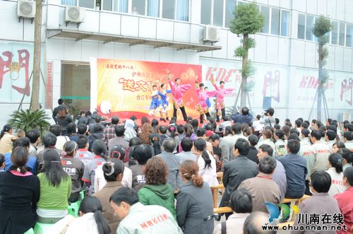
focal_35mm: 42
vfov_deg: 31.7
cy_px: 117
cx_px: 176
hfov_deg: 46.5
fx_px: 411
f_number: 4
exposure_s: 1/60
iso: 200
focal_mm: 28
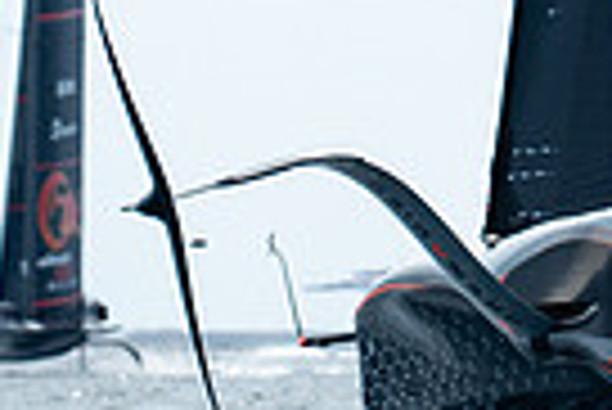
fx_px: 14465
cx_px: 612
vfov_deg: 1.6
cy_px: -273
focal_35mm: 850
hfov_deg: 2.4
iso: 100
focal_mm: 200
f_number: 2.8
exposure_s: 1/3200
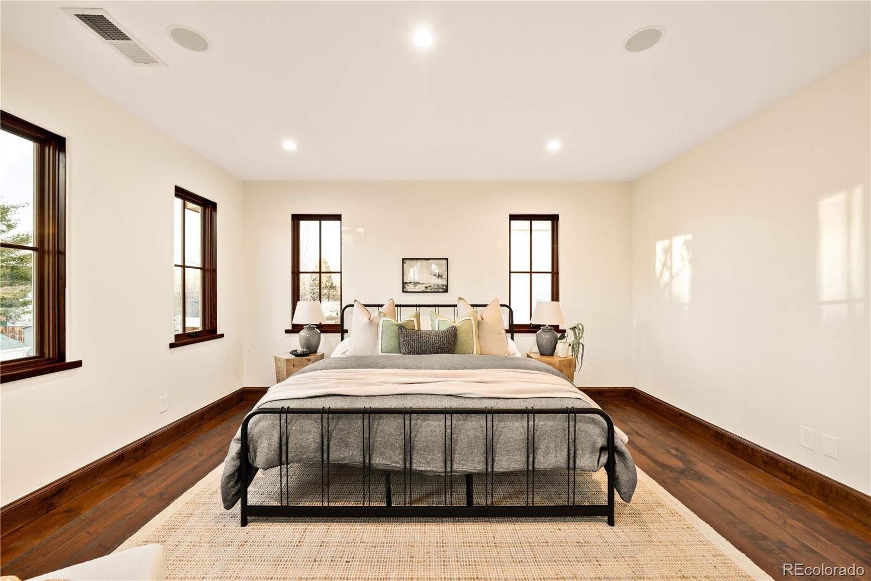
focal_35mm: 13
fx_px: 314
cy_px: 290
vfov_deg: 85.4
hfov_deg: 108.3
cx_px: 436
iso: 320
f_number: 8
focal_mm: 13
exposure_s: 1/10
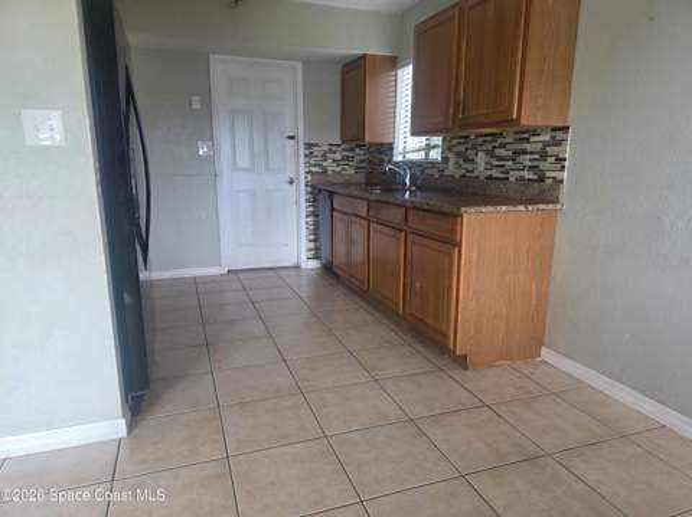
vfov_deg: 58.8
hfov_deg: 74.0
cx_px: 346
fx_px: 459
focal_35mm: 23
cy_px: 258
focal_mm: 6.3
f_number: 1.7
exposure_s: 1/120
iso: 200
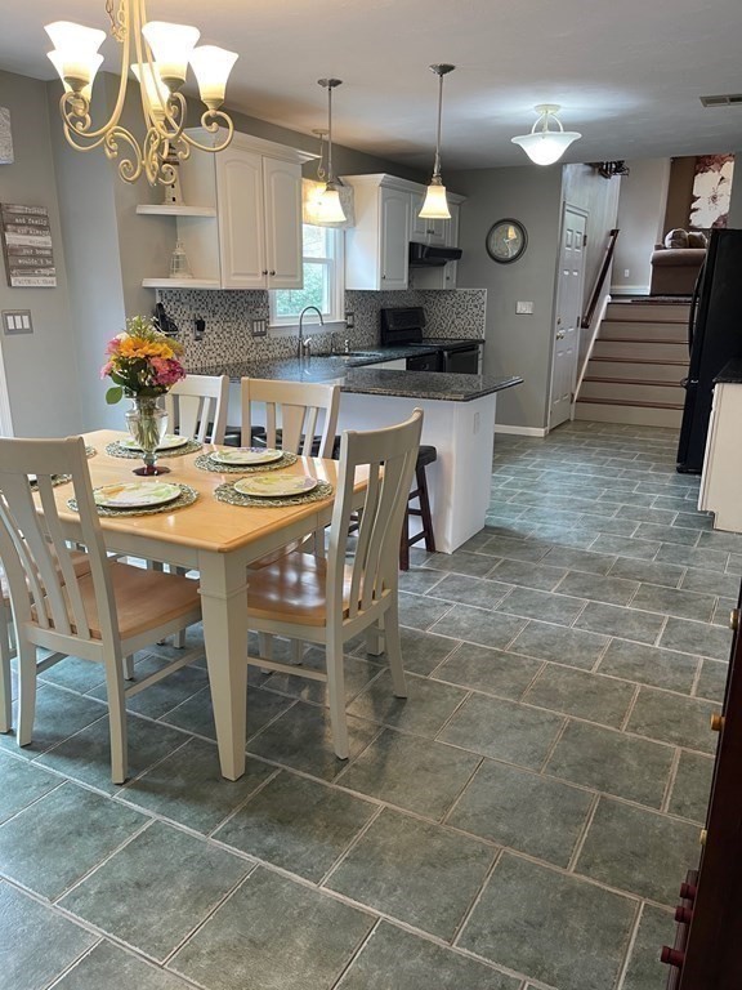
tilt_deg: -15.6
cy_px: 495
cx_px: 371
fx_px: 743
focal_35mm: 26
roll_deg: +0.0
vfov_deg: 67.3
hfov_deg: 53.1
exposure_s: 1/60
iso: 100
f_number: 1.6
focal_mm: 5.1
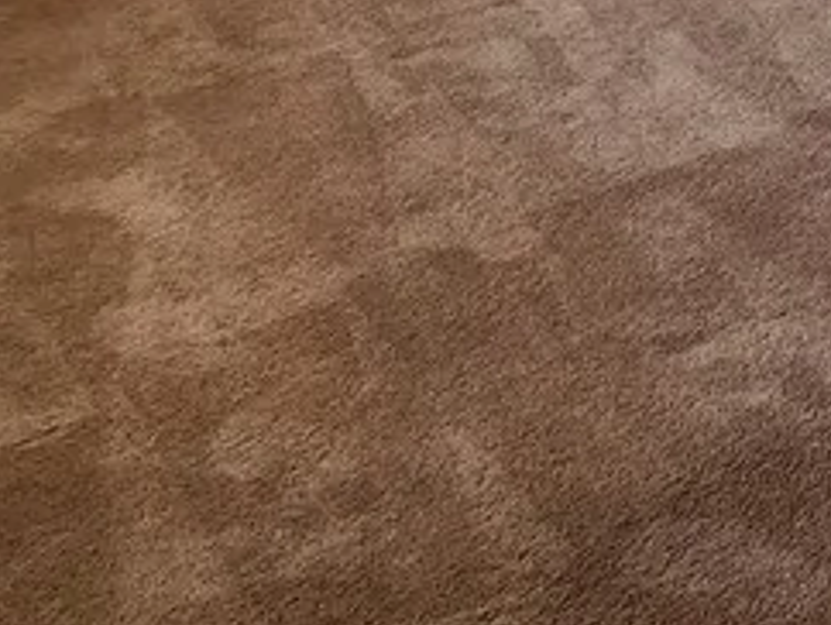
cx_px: 1466
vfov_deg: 18.8
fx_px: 1322
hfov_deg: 22.3
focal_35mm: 55
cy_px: -567
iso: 64
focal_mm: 2.2
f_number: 2.2
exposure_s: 1/60
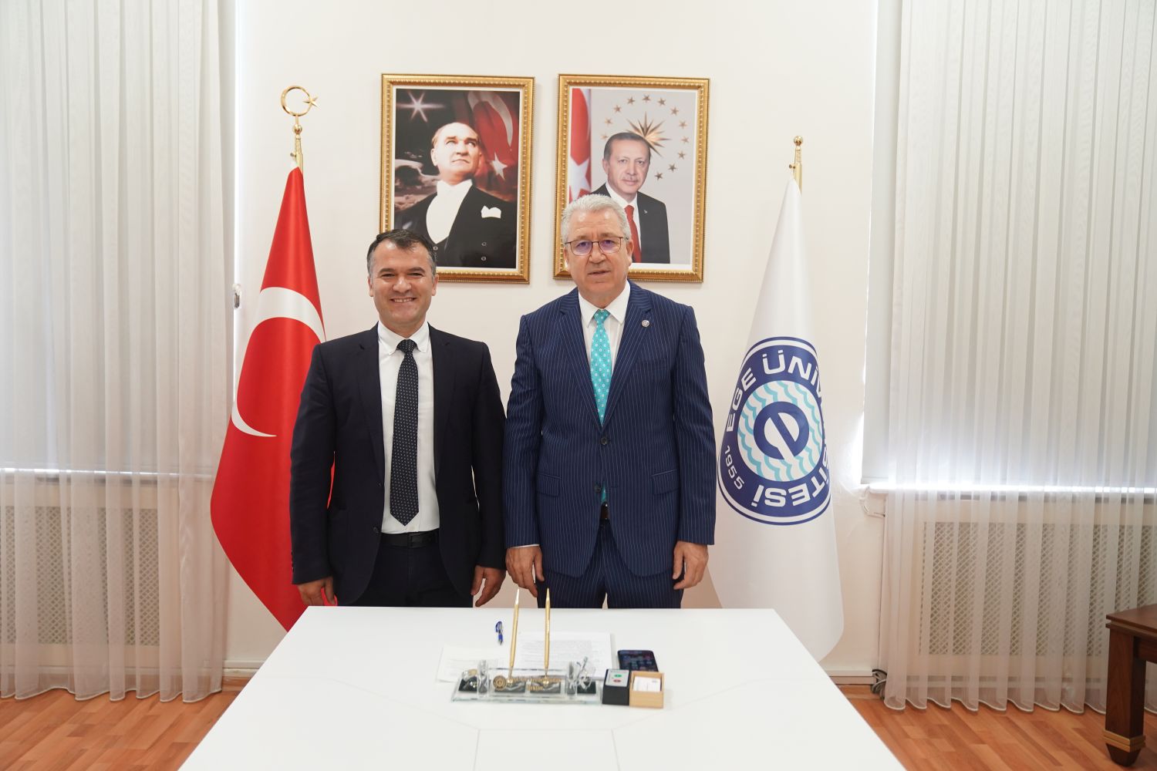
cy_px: 386
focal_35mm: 30
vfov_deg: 43.6
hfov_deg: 61.9
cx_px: 578
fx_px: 964
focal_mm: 30
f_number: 3.2
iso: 1600
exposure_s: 1/125
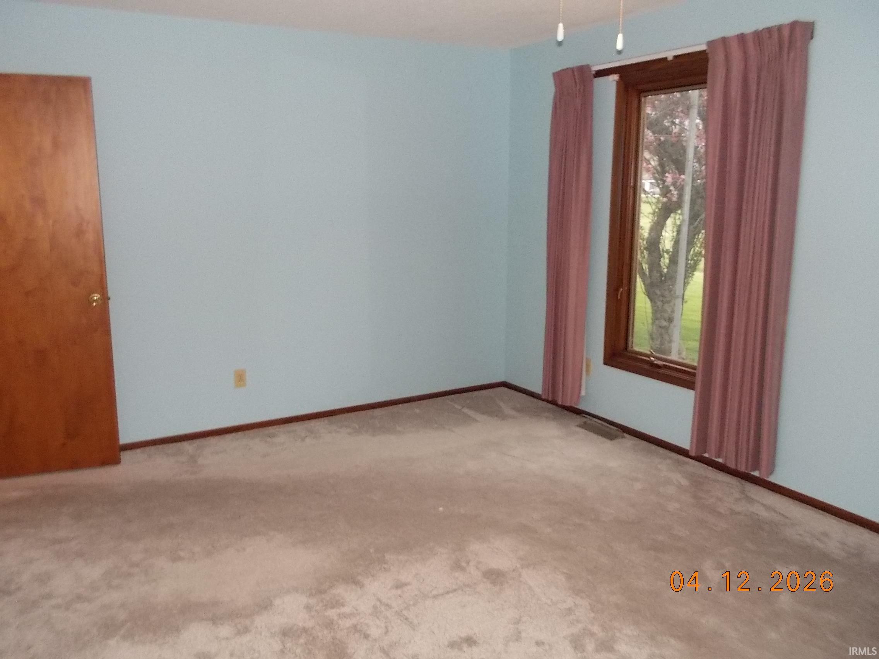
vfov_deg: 48.2
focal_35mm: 29
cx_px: 440
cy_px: 330
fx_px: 736
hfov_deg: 61.7
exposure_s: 1/25
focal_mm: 4.1
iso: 320
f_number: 3.3
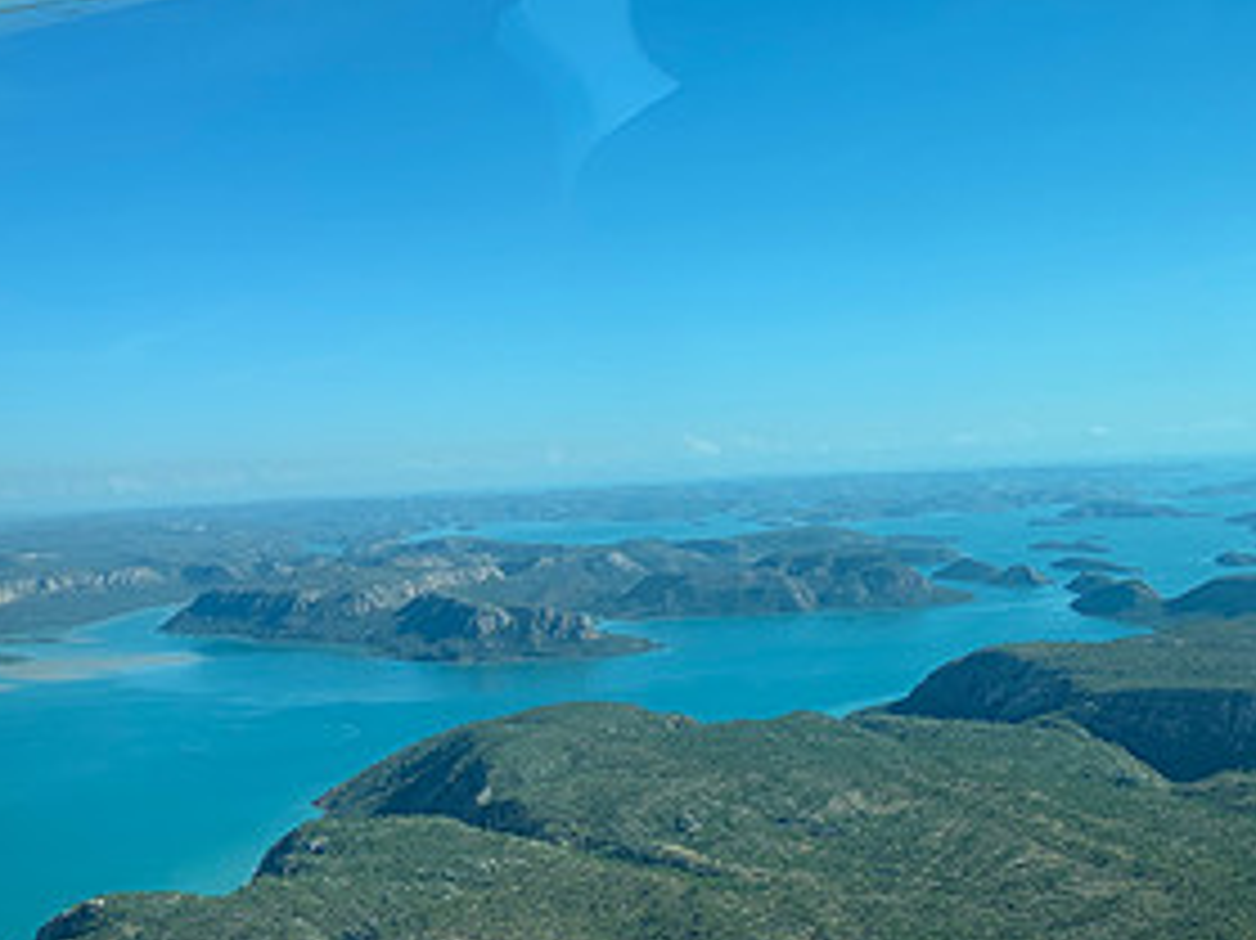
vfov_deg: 26.7
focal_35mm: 54
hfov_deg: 34.7
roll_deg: +1.0
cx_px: 297
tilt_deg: -7.0
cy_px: 681
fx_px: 1958
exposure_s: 1/2481
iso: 25
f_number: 1.8
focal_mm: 4.25
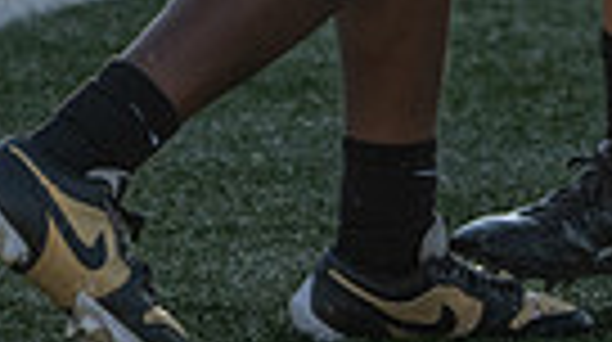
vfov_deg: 1.1
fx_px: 17256
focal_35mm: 1065
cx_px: 461
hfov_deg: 2.0
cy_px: -456
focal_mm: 200
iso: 500
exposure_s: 1/1600
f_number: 5.6
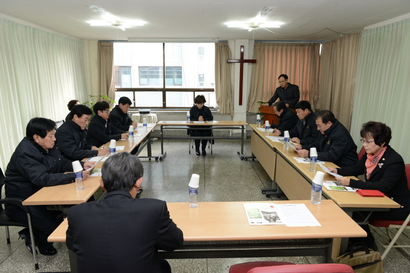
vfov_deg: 53.1
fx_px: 273
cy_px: 136
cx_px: 205
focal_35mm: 24
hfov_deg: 73.8
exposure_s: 1/100
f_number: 6.3
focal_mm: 24
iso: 1250
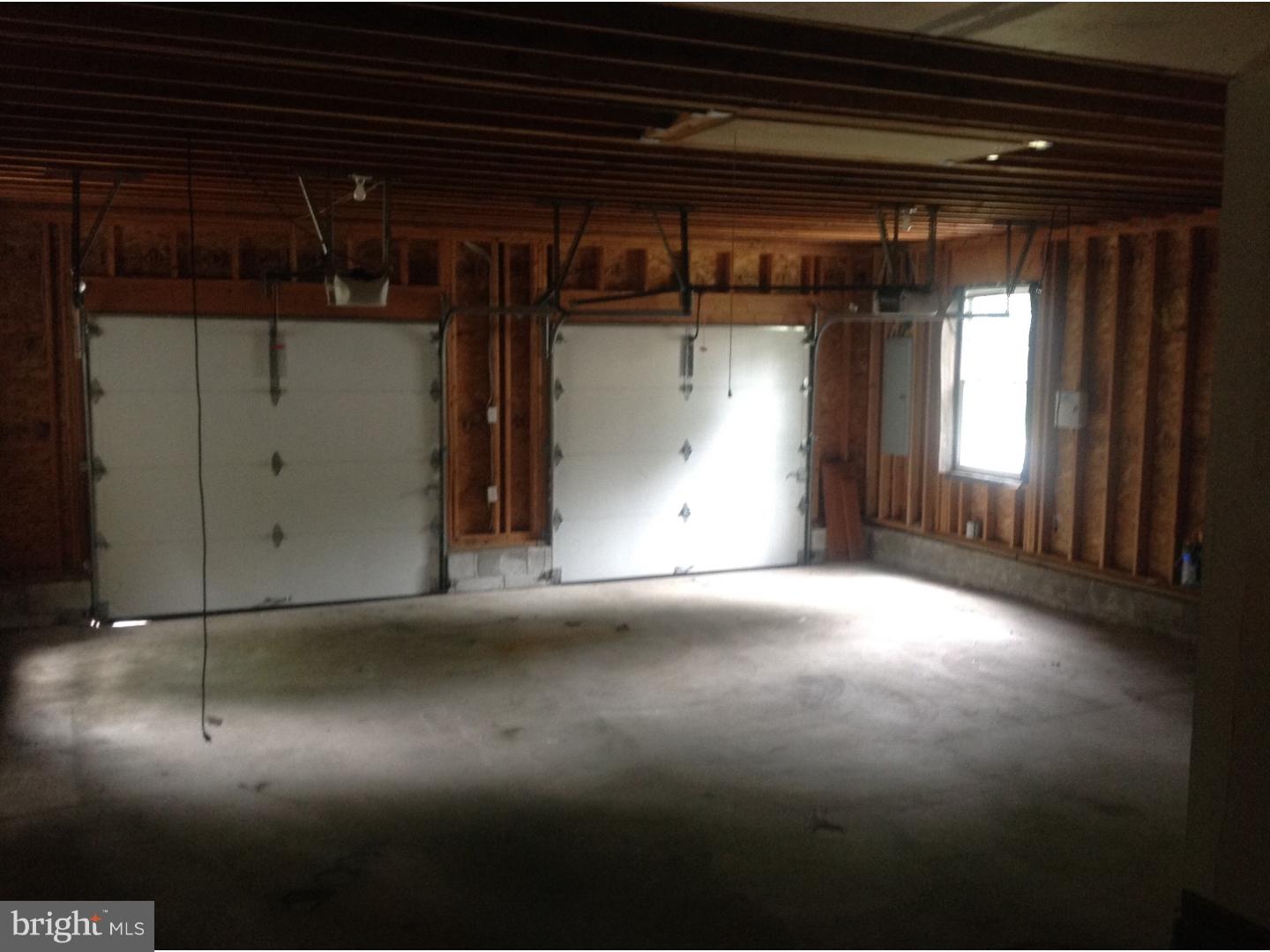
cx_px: 635
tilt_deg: -7.5
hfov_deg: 52.6
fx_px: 1284
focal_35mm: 35
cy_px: 476
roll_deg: -0.9
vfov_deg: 40.7
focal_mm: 4.28
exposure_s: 1/15
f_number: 2.4
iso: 200
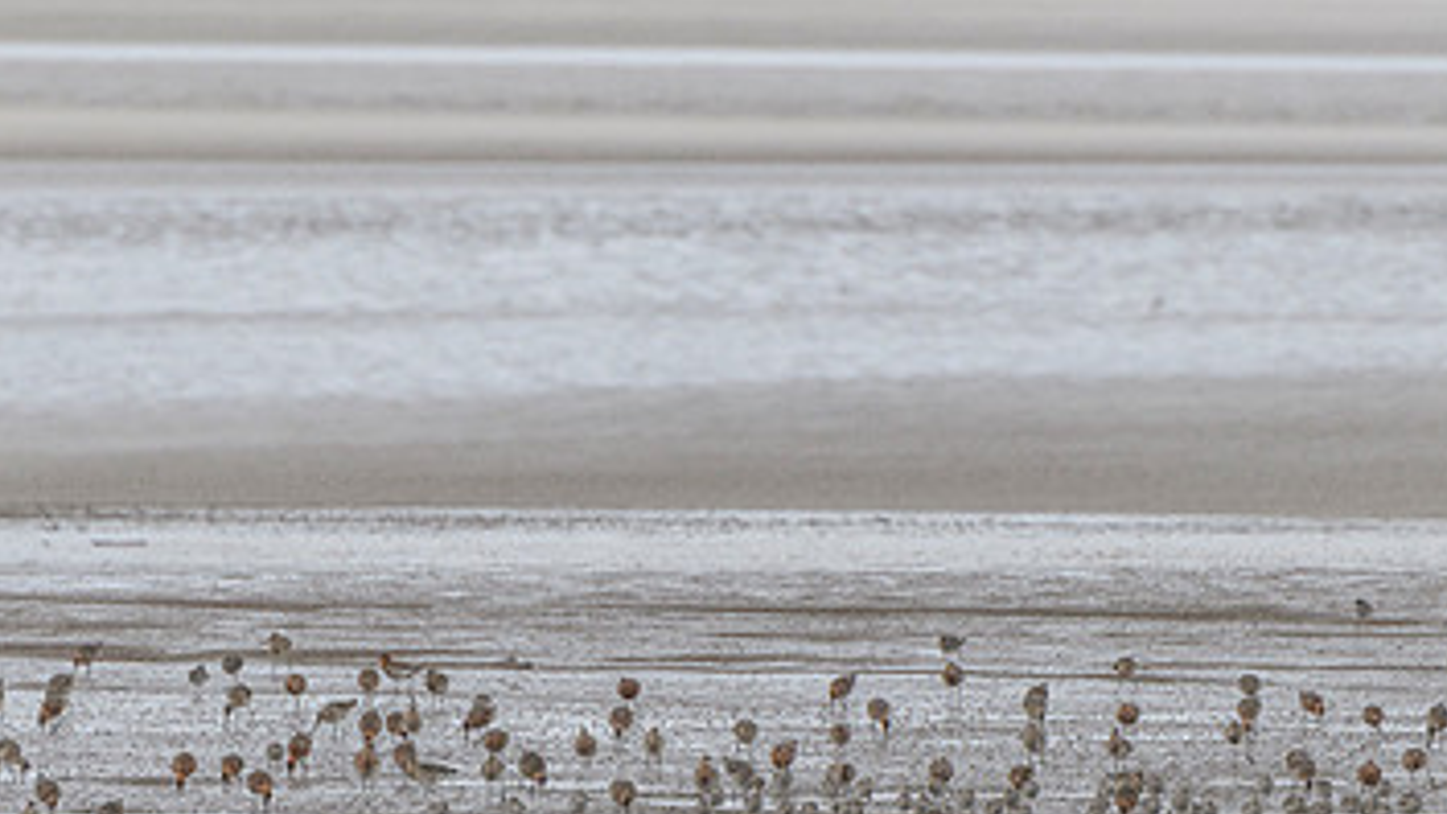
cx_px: 845
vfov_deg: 1.3
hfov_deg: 2.3
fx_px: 35913
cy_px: 479
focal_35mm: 936
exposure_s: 1/1600
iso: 450
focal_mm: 400
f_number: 6.3
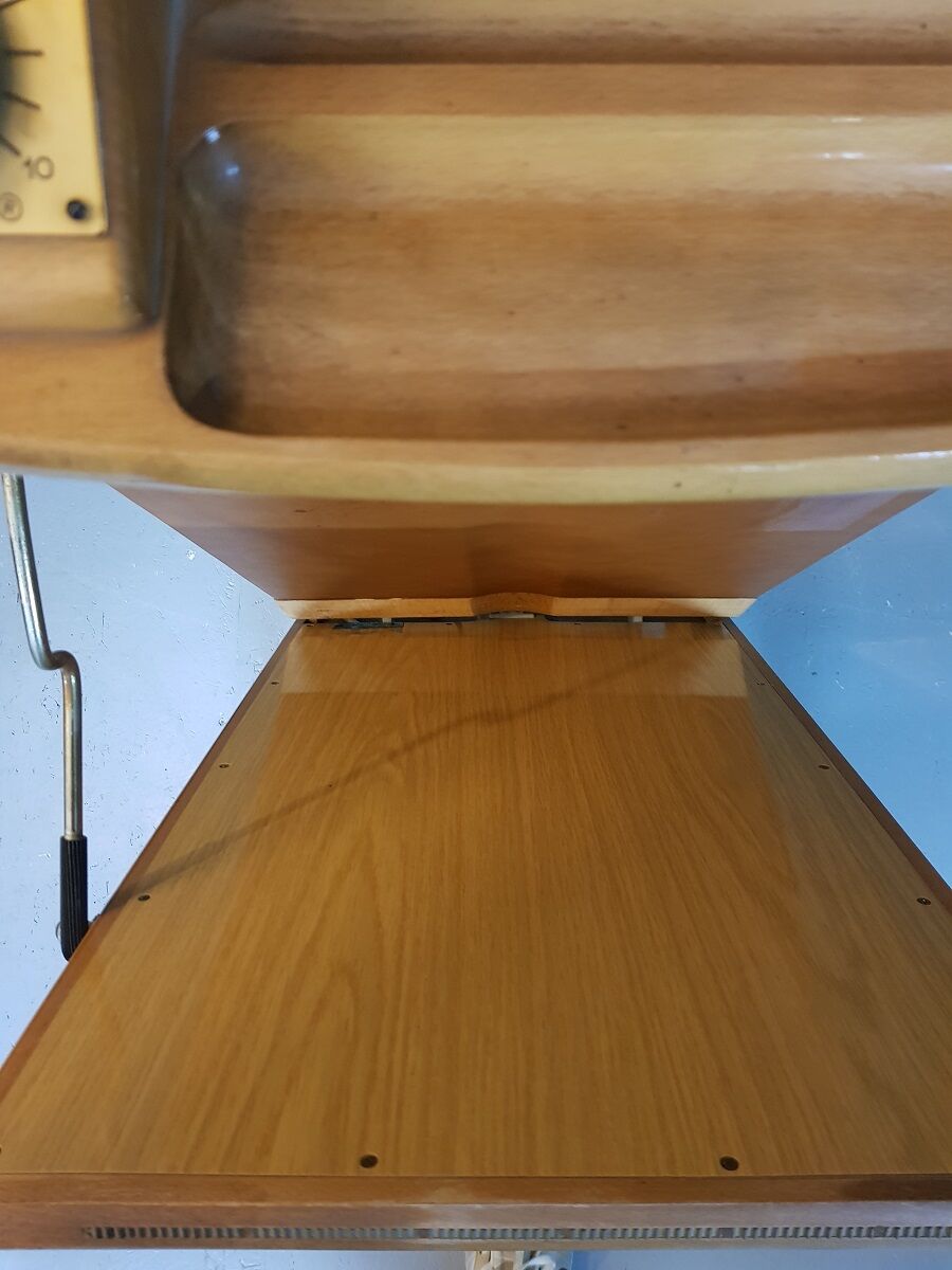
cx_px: 476
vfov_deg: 67.3
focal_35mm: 26
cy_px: 635
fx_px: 953
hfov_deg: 53.1
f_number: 1.7
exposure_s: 1/10
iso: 250
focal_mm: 4.2
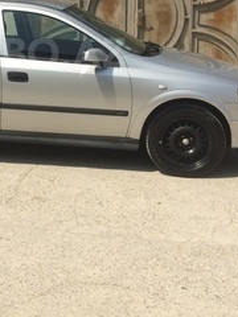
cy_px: 53
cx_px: 24
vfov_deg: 31.2
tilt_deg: -12.1
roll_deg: +1.8
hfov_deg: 23.8
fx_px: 550
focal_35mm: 60
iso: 32
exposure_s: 1/3165
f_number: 2.2
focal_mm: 4.15
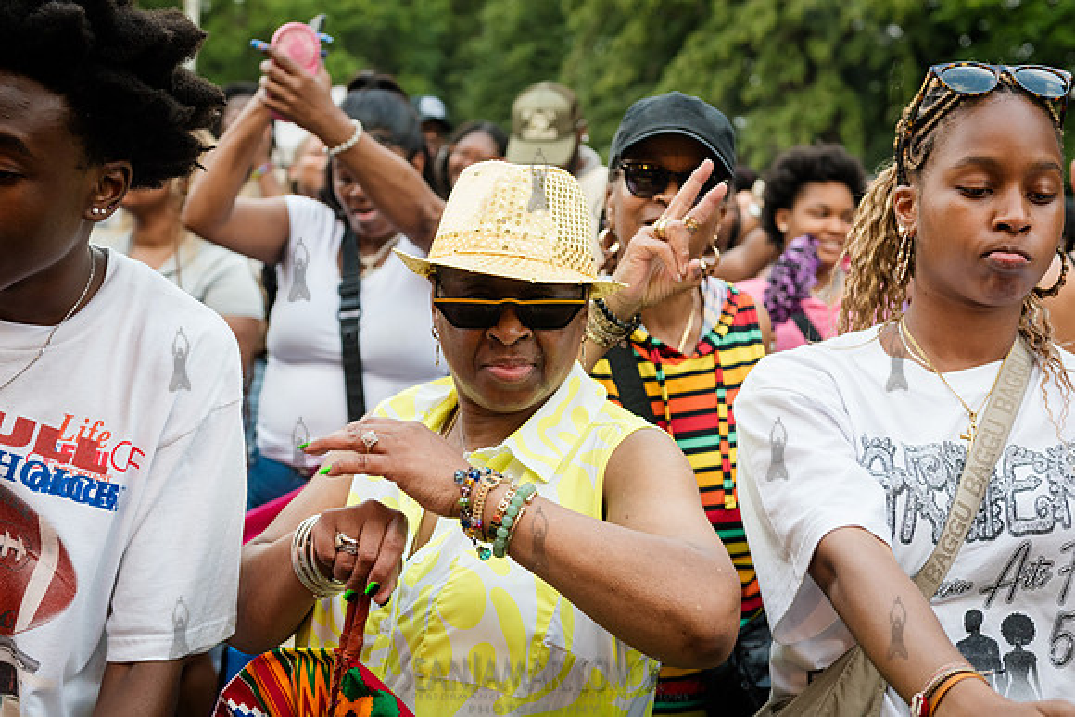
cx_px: 489
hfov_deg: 34.6
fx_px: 1727
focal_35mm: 58
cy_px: 353
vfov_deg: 23.5
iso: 1000
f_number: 3.5
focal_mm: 50
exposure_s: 1/500
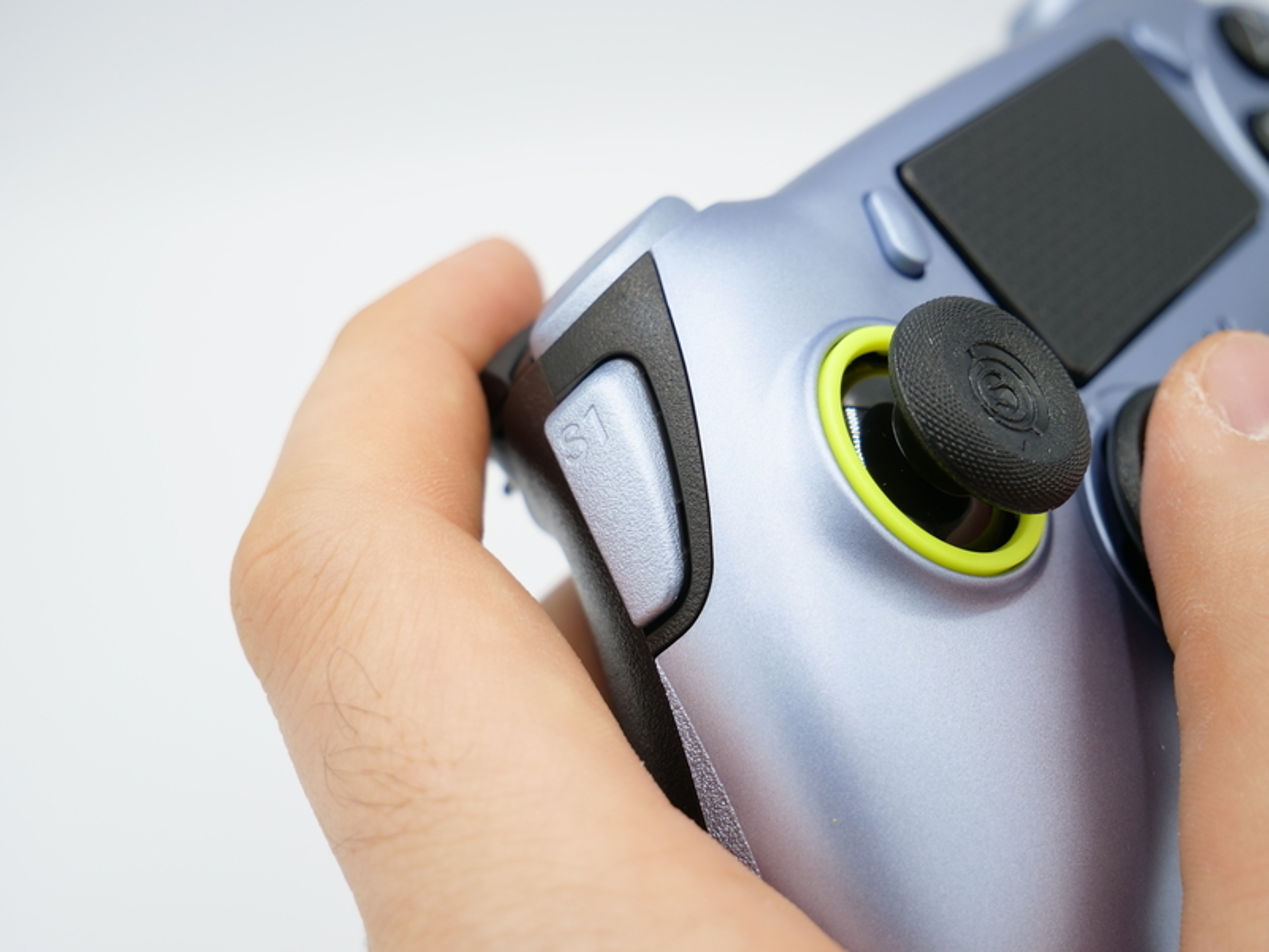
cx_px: 634
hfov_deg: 34.3
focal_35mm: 56
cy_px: 476
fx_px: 2053
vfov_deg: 26.1
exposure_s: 1/80
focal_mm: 28
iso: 200
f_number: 4.7
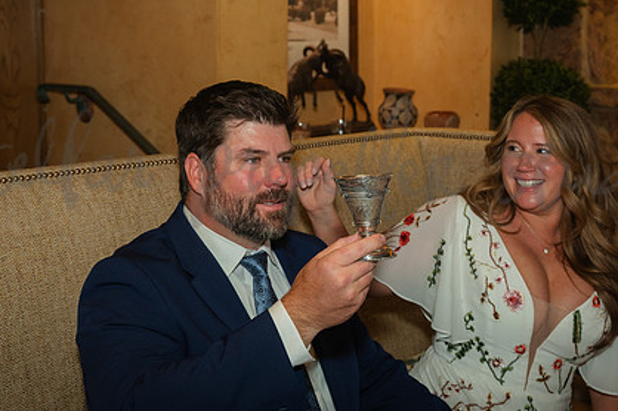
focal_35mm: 54
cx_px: 327
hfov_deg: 36.9
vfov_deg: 25.0
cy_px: 163
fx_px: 926
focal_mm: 37
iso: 1250
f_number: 5.6
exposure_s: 1/100
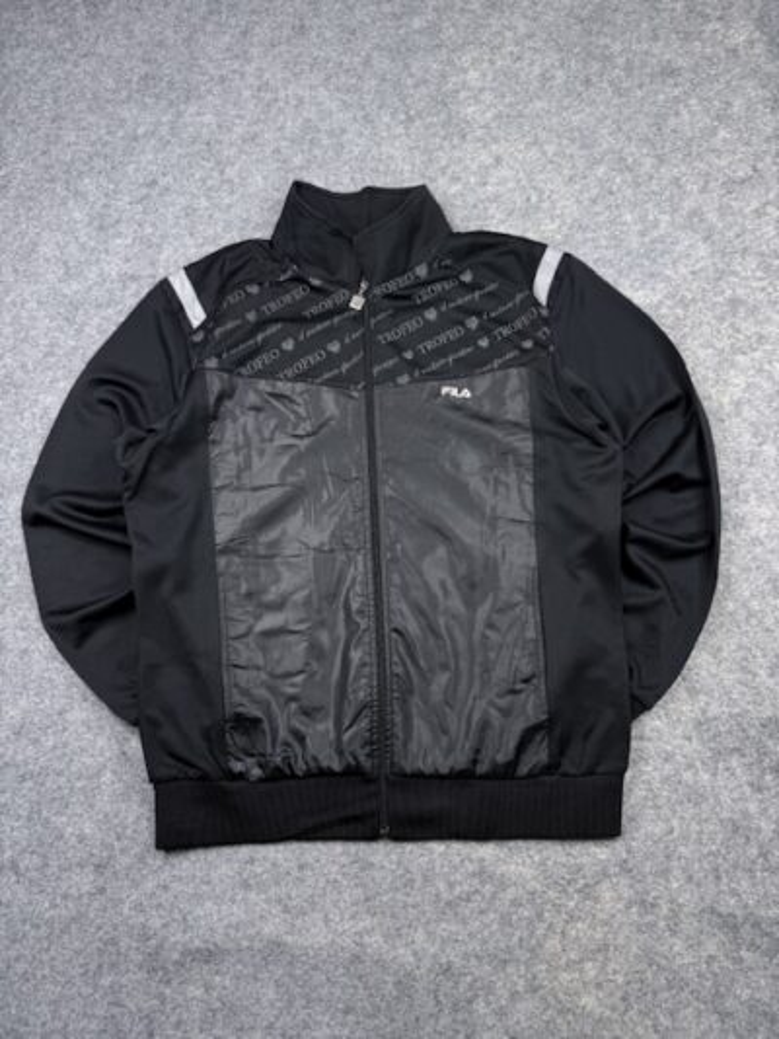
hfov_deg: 56.8
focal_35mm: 24
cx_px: 390
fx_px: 720
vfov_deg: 71.6
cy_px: 520
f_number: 1.78
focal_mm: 6.76
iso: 64
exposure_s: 1/121
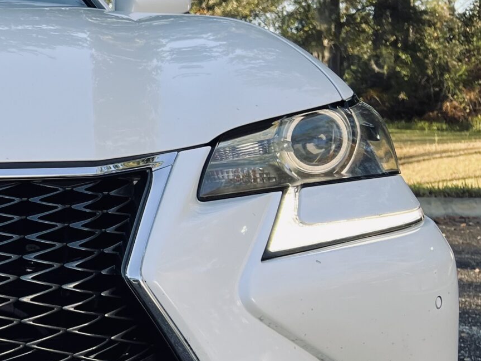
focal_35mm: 77
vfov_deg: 19.1
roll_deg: +1.2
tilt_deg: -5.9
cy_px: 247
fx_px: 1070
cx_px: -218
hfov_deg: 21.6
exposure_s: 1/555
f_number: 1.5
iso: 50
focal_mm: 5.7
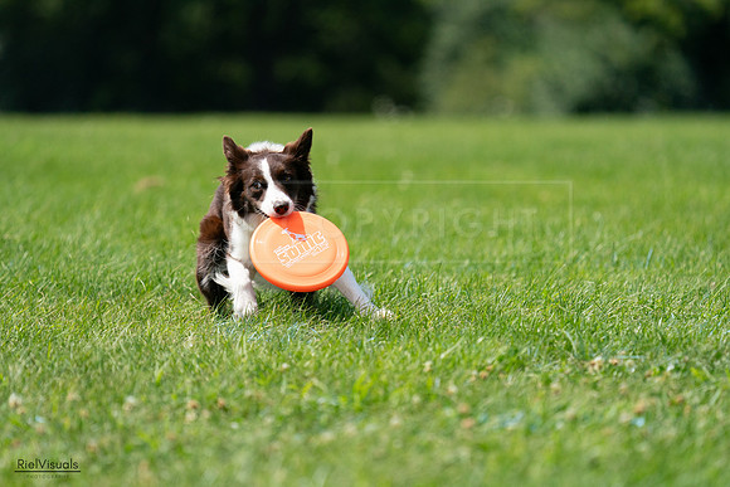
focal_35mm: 374
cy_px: 244
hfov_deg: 5.5
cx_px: 365
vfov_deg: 3.7
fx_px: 7585
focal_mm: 374
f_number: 6.3
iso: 1000
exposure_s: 1/4000
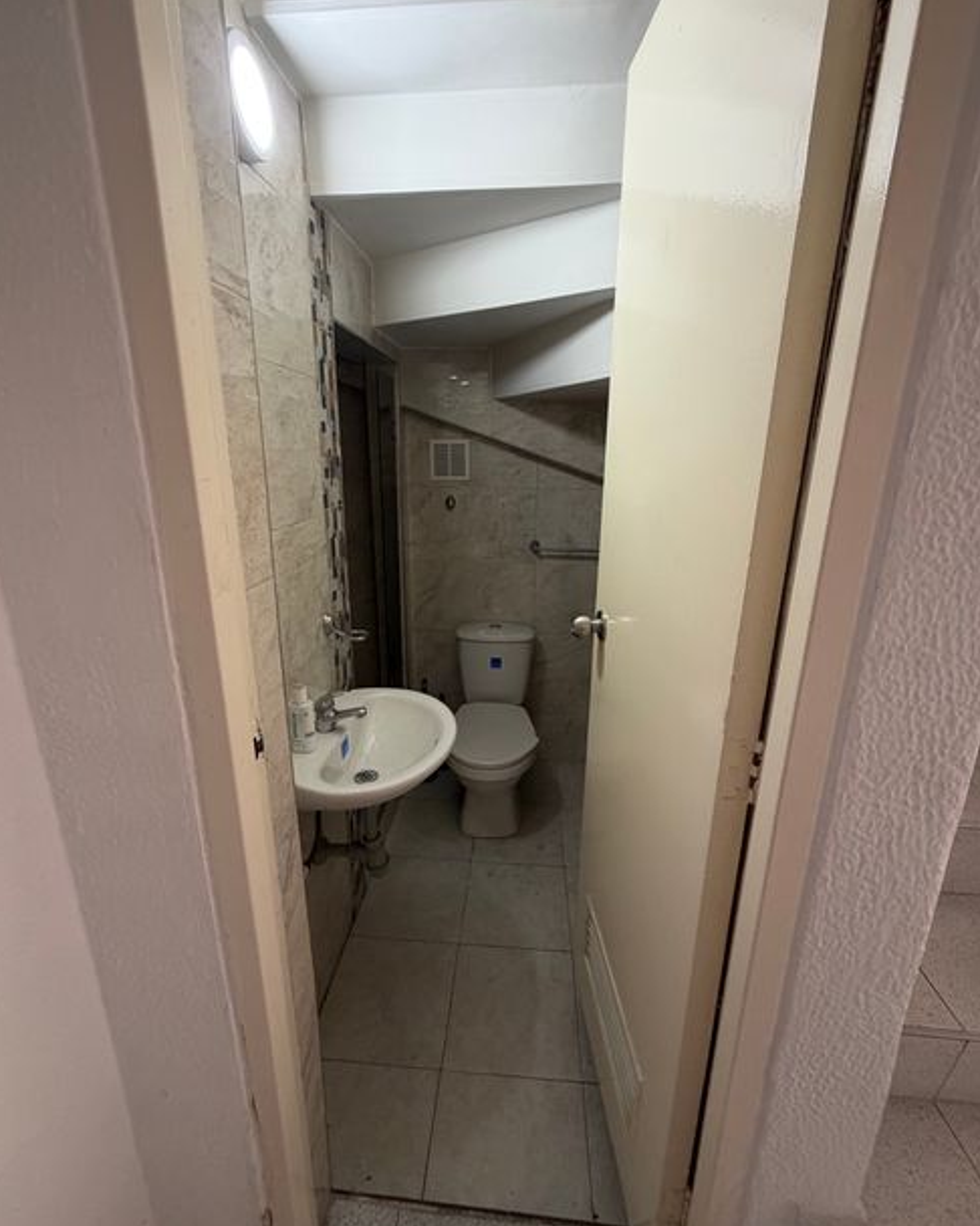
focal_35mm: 15
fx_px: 544
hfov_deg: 84.0
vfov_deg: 96.8
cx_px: 492
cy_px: 600
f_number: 2.2
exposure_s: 1/60
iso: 200
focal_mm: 2.22
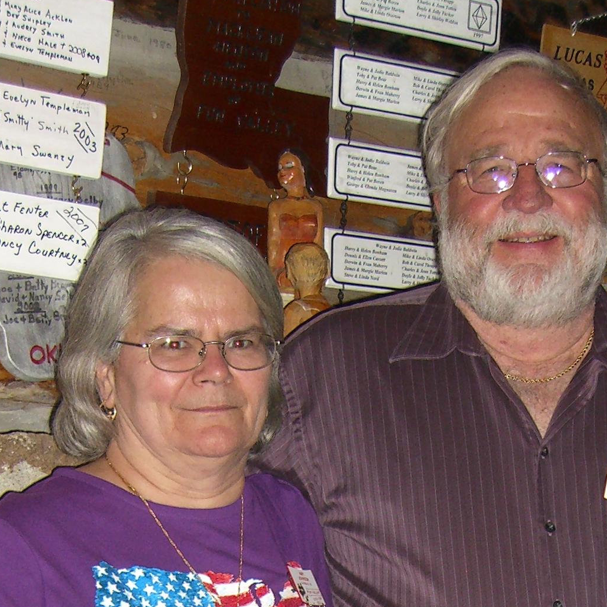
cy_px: 879
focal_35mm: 100
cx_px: 369
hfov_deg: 17.4
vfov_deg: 16.1
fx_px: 1984
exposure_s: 1/60
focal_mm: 7.9
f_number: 2.8
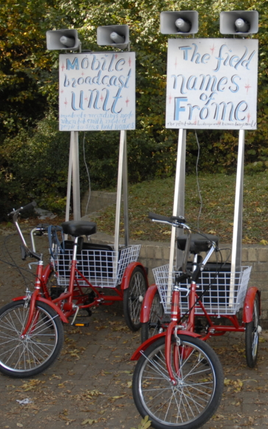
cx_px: 272
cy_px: 197
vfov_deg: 35.1
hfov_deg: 21.5
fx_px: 678
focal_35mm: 58
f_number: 4.5
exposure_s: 1/500
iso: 400
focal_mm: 22
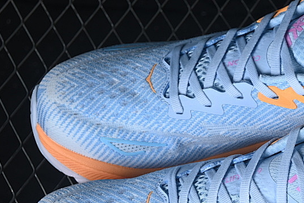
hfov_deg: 13.4
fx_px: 1283
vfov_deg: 9.0
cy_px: 188
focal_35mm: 152
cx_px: 261
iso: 160
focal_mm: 50
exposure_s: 1/80
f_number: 7.1
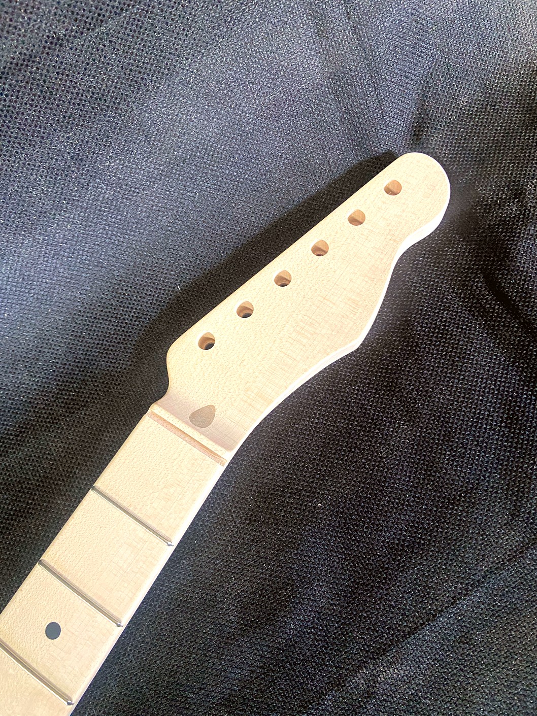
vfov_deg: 67.3
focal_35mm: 26
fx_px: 538
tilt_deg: -72.3
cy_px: 358
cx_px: 268
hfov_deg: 53.1
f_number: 1.8
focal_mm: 4.25
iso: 500
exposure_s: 1/60
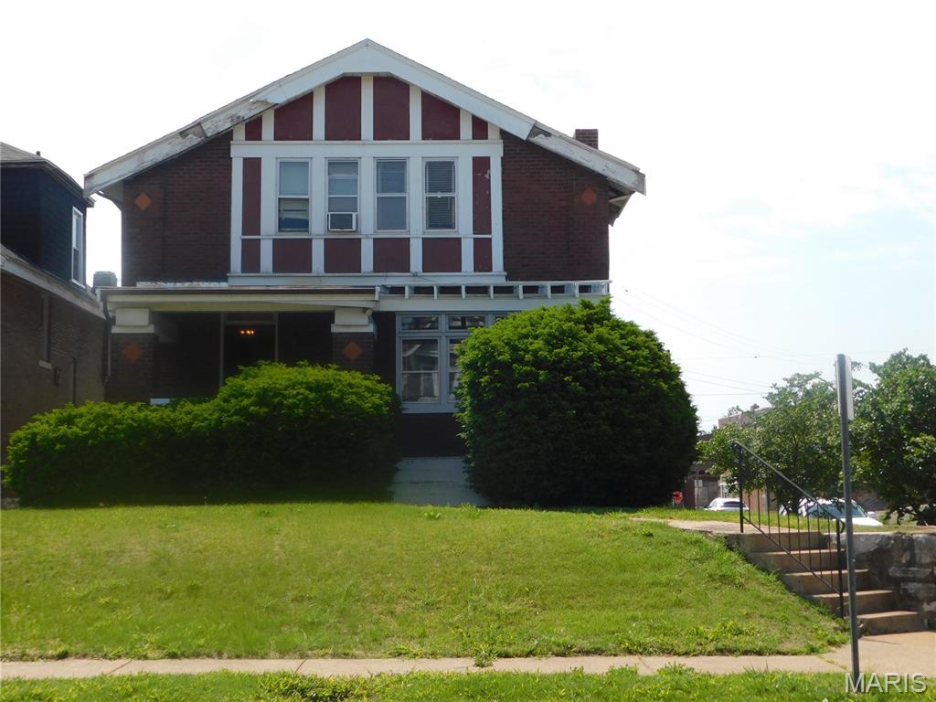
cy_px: 351
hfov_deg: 37.5
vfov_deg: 28.6
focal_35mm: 51
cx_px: 468
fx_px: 1379
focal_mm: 9
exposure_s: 1/1000
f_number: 3.8
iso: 125
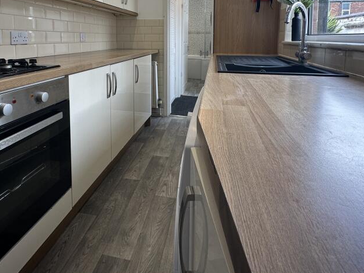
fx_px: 242
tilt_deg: -2.7
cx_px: 158
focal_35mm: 23
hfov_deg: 73.6
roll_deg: +0.3
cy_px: 57
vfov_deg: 55.0
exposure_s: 1/100
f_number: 2.2
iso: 80
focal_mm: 2.22
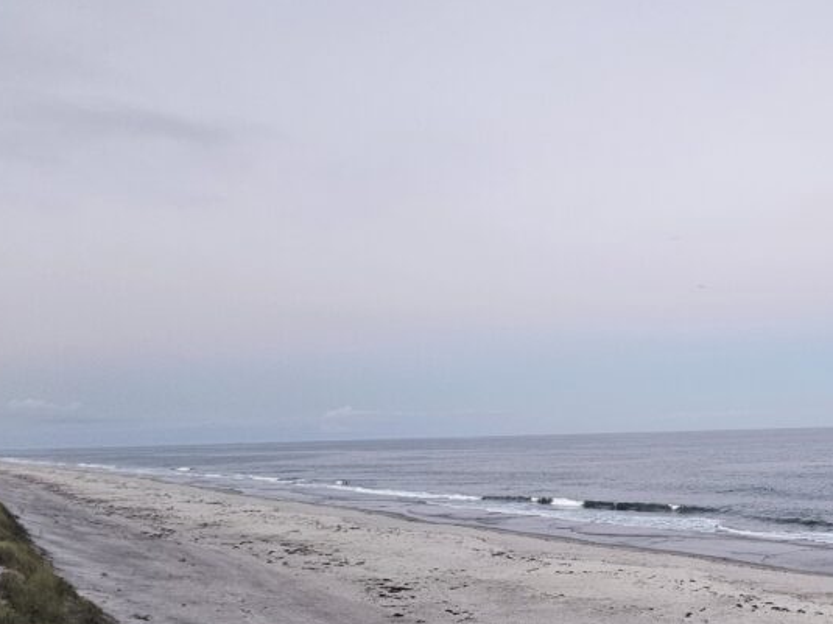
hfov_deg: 40.2
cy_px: 442
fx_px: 1059
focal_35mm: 44
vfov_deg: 32.4
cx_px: 726
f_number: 1.8
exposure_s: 1/120
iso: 250
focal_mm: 5.4
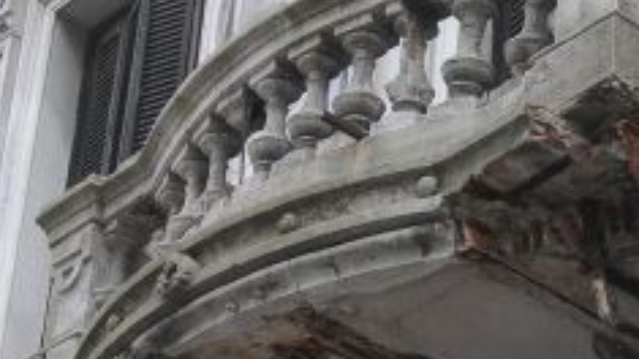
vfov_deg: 7.1
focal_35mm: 168
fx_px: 2846
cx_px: 470
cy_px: 552
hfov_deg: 12.8
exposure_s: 1/60
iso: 640
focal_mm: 28
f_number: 7.1
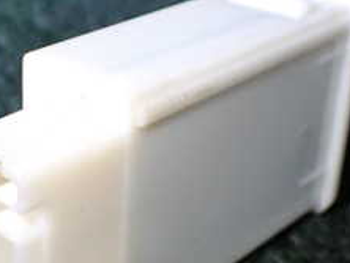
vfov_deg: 18.2
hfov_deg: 24.0
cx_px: 125
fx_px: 820
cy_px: 126
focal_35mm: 81
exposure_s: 1/125
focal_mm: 5.4
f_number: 2.3
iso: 320
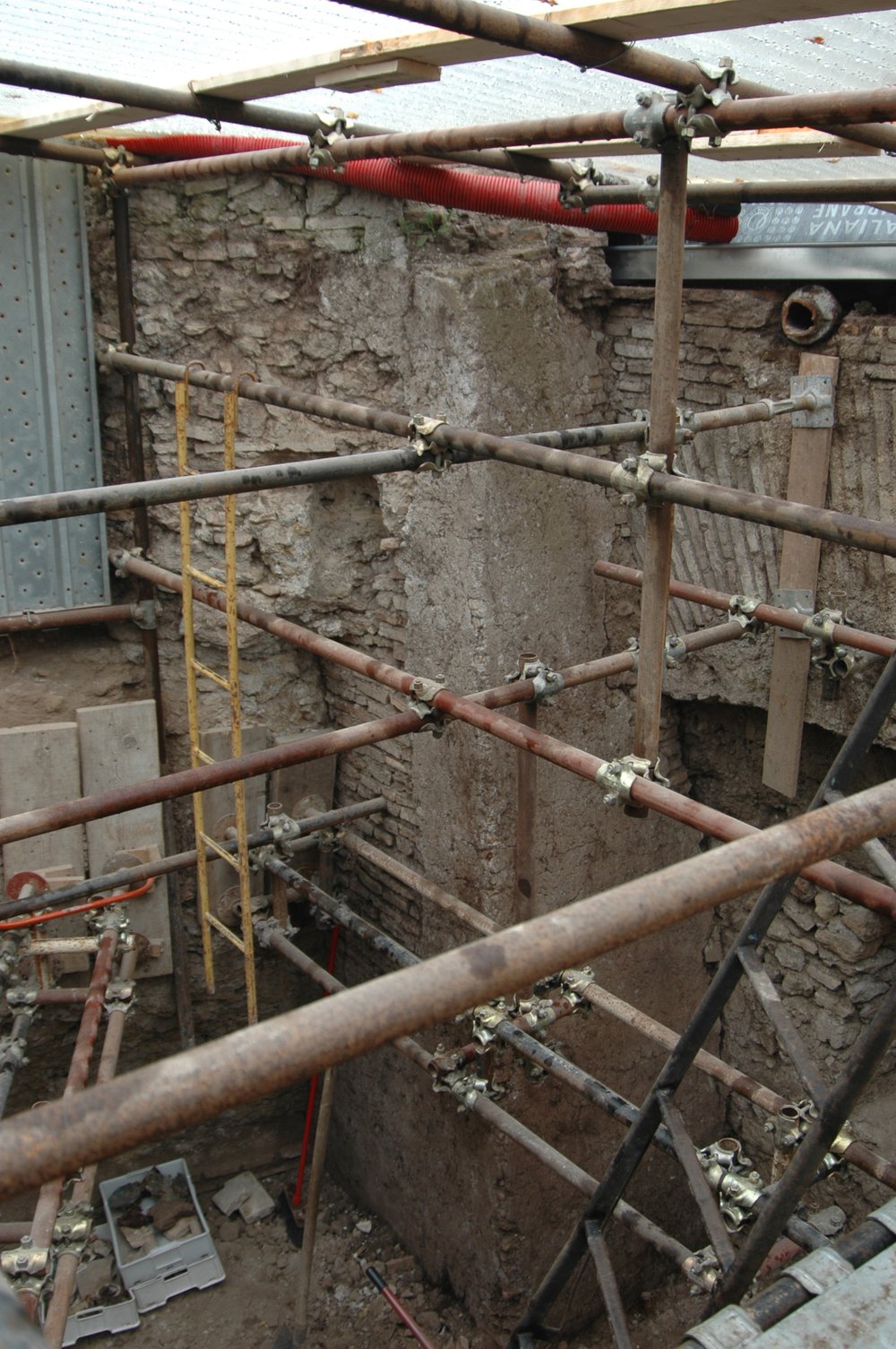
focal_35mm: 36
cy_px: 674
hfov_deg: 36.8
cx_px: 448
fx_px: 1347
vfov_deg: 53.2
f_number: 4
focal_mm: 24
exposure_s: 1/60
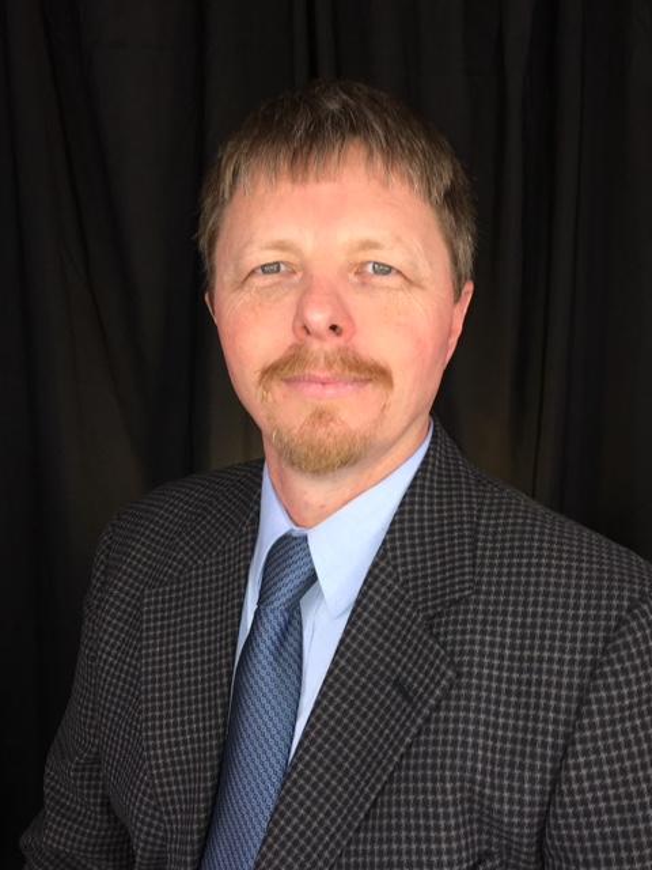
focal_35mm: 29
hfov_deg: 48.2
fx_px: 728
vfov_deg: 61.7
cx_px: 326
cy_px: 435
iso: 32
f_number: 2.2
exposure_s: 1/30
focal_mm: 4.15
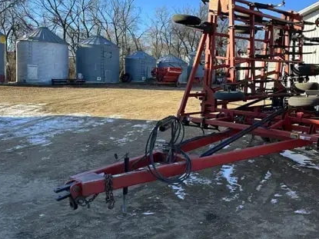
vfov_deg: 38.6
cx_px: 242
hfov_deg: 48.1
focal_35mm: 37
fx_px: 341
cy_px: 106
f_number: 1.78
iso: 80
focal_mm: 6.86
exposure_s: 1/1812
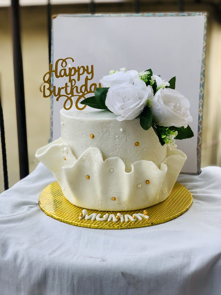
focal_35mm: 52
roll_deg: +0.4
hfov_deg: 28.0
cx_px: 110
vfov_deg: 36.8
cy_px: 148
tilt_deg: -11.7
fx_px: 443
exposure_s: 1/300
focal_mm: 6
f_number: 2.4
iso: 16
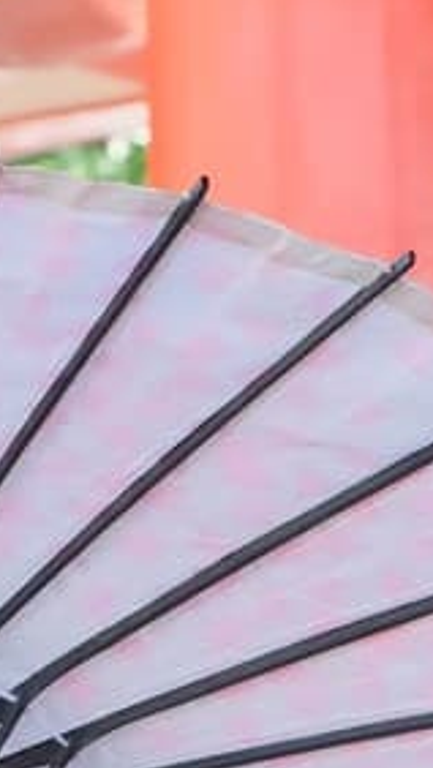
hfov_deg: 3.2
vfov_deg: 5.5
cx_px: 155
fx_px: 7681
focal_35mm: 377
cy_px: 2015
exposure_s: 1/250
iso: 1600
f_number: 5.6
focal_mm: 31
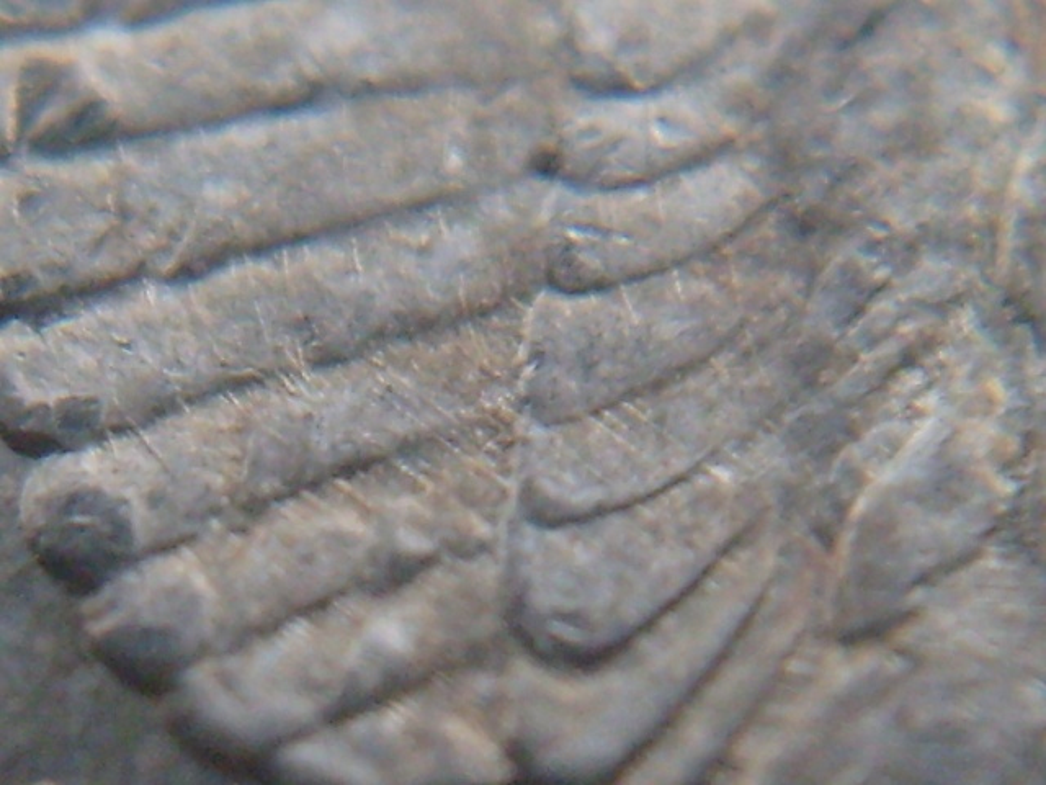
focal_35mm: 35
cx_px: 523
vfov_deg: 40.7
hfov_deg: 52.6
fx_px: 1058
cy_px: 392
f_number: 2.8
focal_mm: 5.8
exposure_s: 1/45
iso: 160
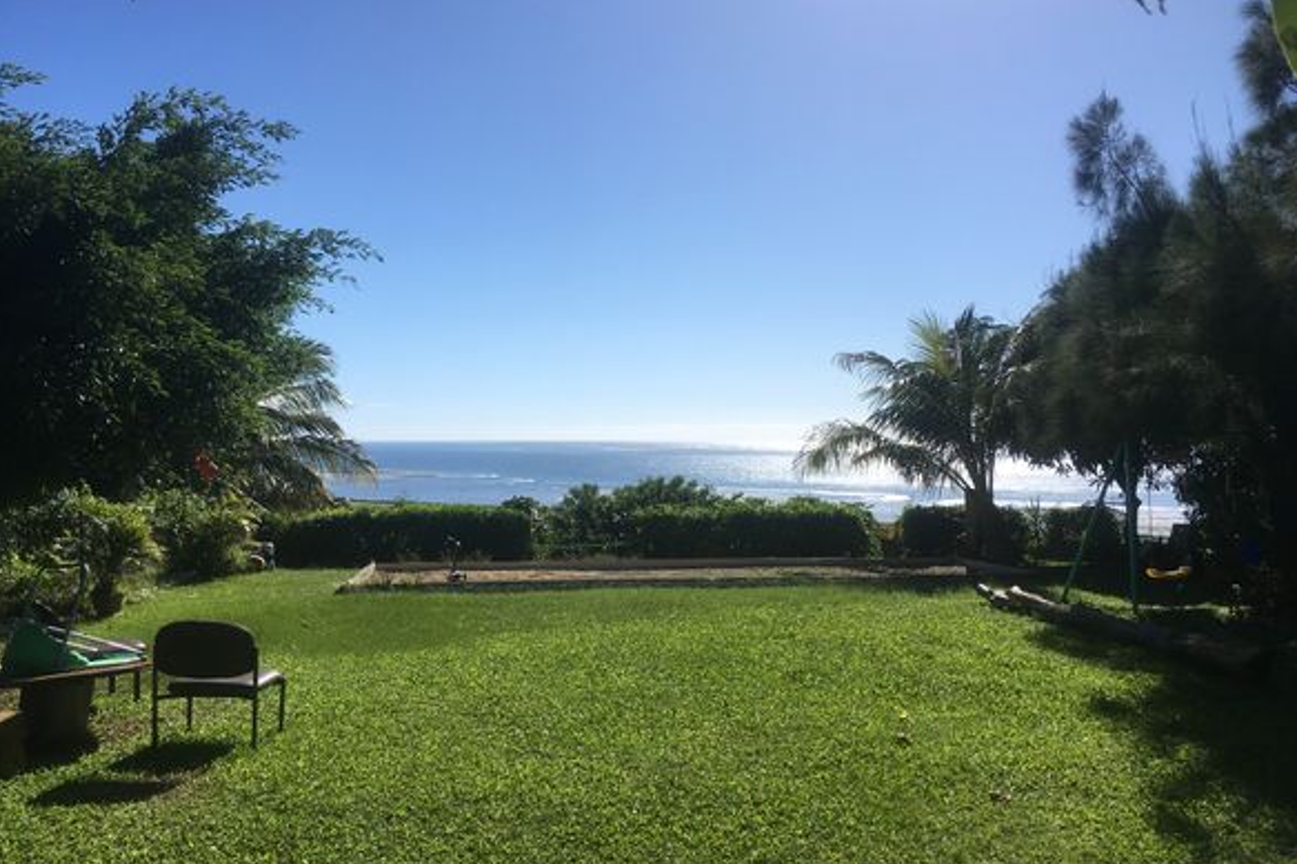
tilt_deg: +3.3
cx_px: 646
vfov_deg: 42.3
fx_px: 1116
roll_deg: -0.4
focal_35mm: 31
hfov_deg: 60.3
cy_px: 391
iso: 25
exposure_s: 1/2564
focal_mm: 4.15
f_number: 2.2
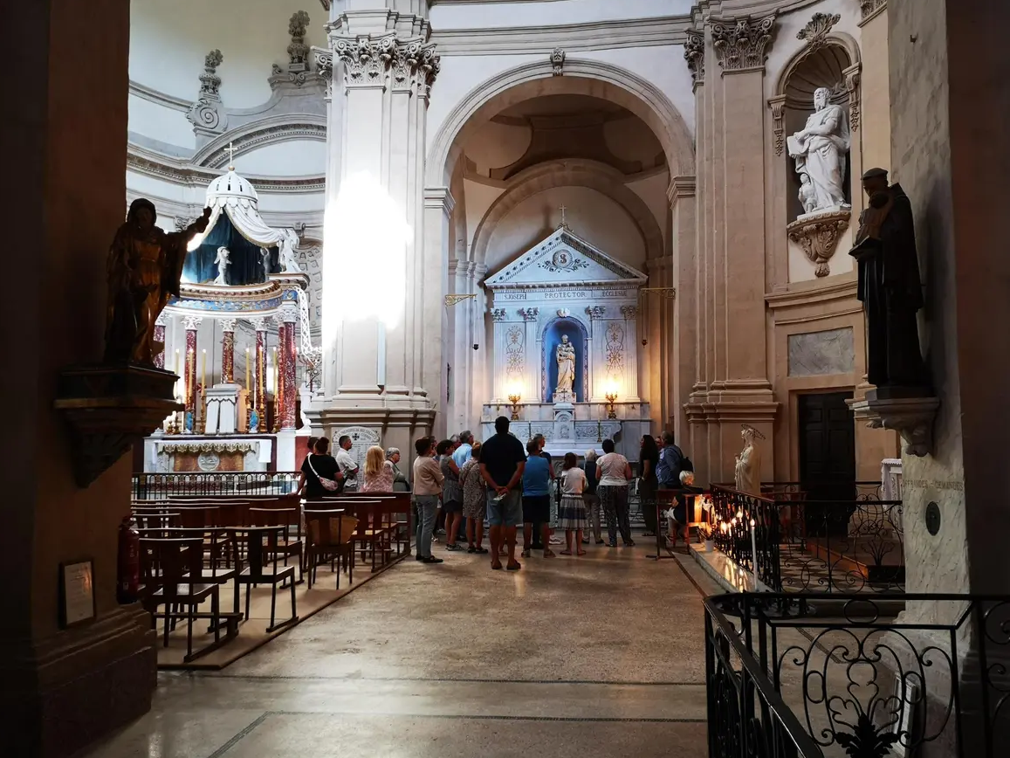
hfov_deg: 63.4
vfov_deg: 49.8
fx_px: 817
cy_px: 385
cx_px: 514
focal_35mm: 28
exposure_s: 1/50
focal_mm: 5.58
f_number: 1.8
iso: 125
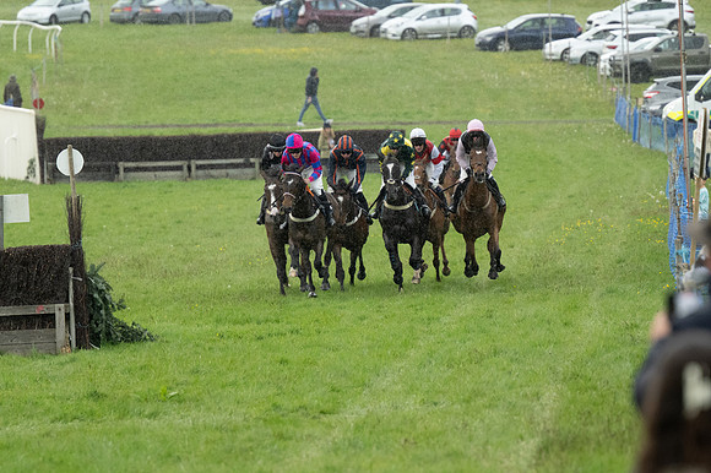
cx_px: 356
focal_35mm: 315
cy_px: 236
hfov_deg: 6.5
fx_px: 6217
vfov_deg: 4.4
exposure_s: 1/1000
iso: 2000
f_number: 4
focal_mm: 210
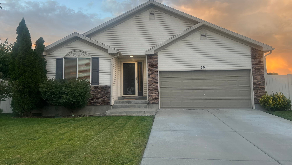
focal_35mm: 29
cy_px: 67
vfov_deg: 40.0
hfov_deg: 66.1
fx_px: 225
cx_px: 145
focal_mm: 5.1
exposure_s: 1/122
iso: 50
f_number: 1.6
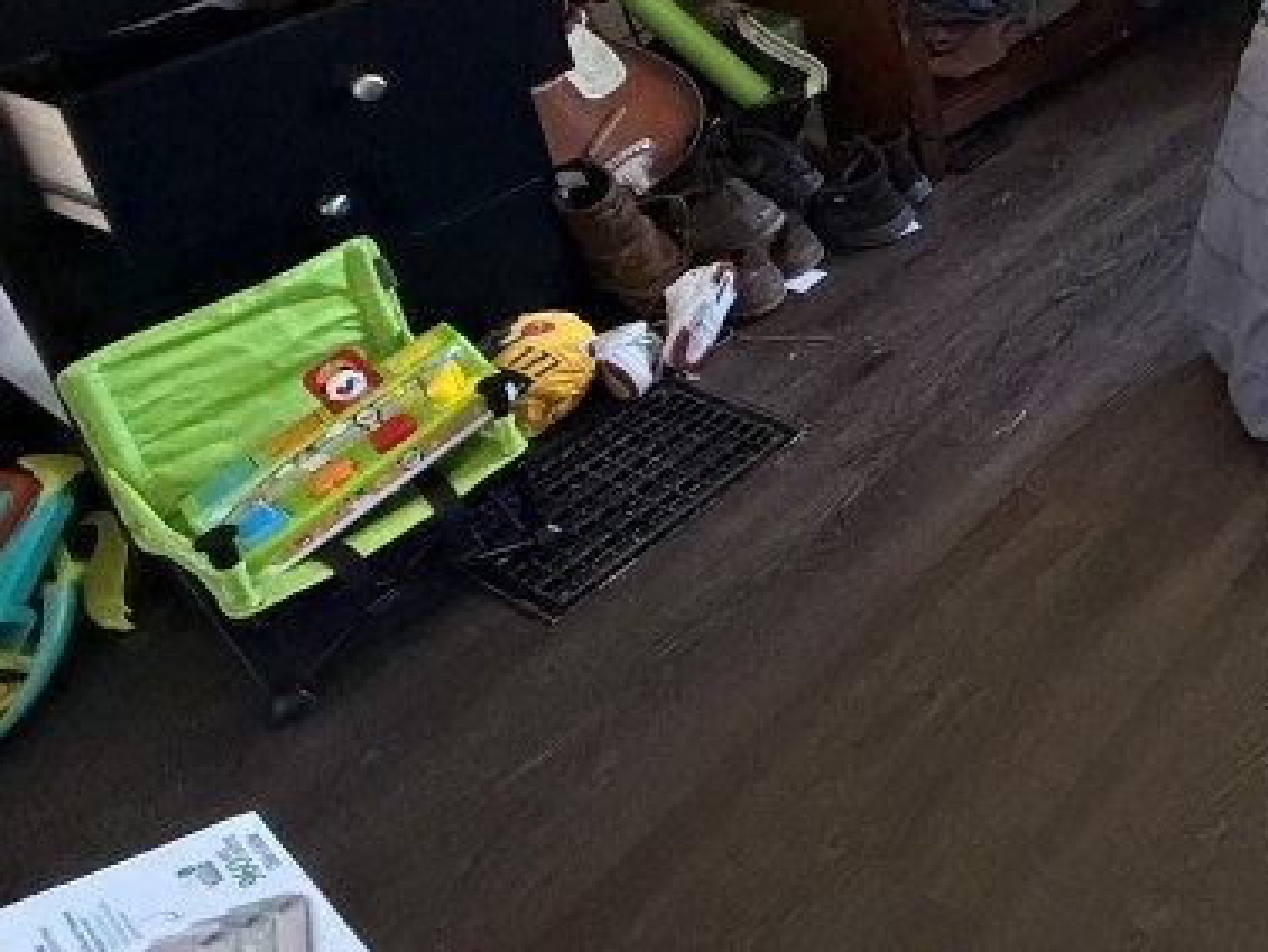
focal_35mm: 38
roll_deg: +1.0
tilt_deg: -19.5
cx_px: 1561
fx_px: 1392
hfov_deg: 36.4
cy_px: -124
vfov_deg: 32.6
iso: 1000
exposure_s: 1/60
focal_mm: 2.22
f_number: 2.2
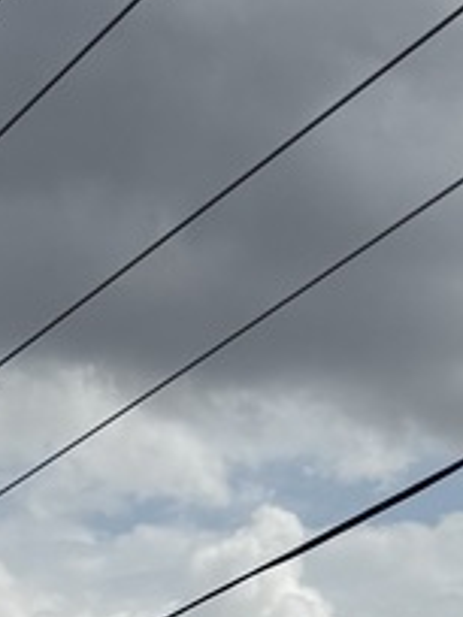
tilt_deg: +0.4
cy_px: 1385
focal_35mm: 169
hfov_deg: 8.6
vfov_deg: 10.4
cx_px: -148
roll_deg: -2.3
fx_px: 3014
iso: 80
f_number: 1.78
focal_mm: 6.76
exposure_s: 1/10417
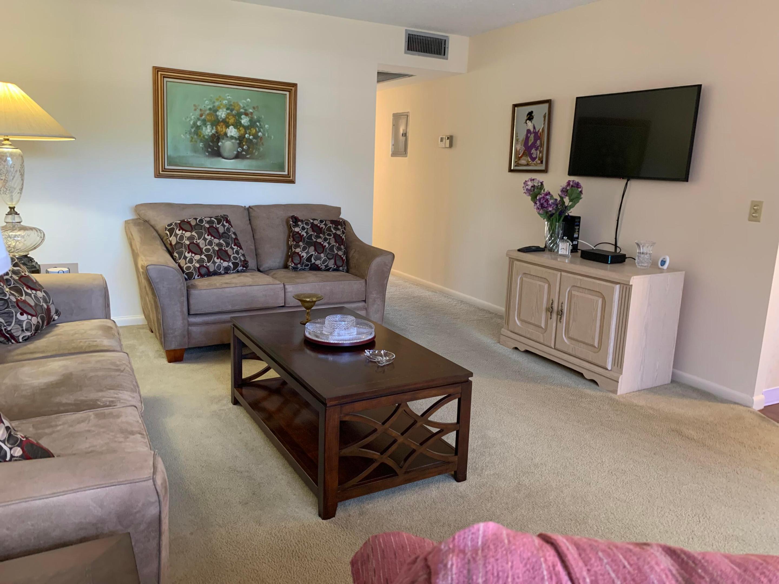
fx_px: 585
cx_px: 390
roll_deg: -1.7
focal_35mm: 26
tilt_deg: -11.0
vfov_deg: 53.1
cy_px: 292
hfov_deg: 67.3
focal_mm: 4.25
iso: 250
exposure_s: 1/60
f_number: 1.8
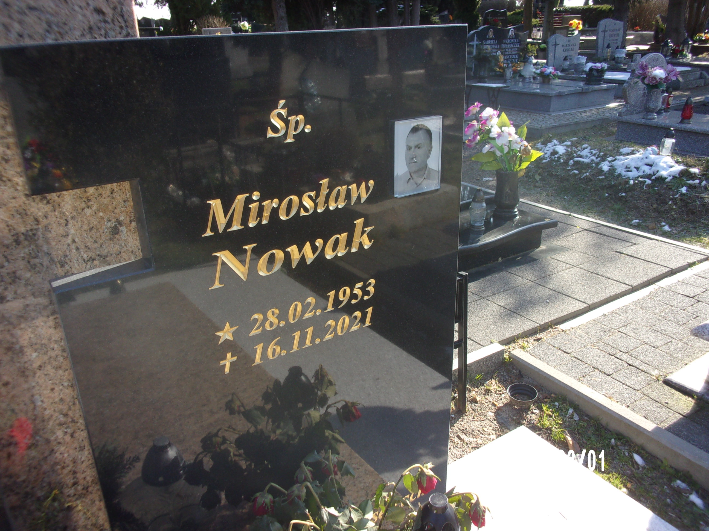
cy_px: 266
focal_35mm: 28
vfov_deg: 49.7
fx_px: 573
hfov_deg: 63.4
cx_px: 354
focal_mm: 5.1
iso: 80
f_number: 3.9
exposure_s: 1/170
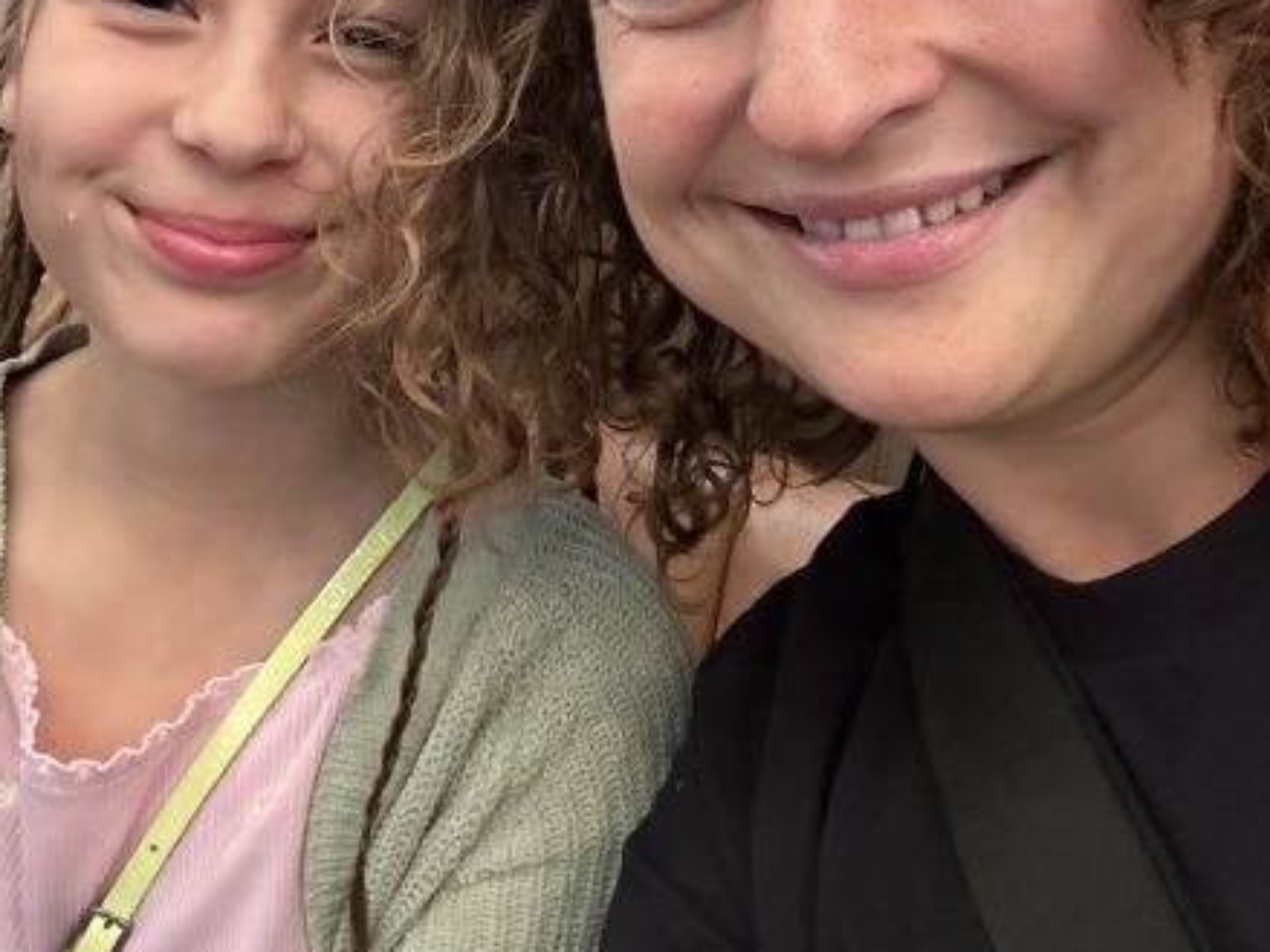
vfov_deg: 34.4
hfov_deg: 45.8
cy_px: 243
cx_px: 636
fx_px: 1504
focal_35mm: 41
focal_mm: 2.69
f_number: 1.9
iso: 250
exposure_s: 1/33
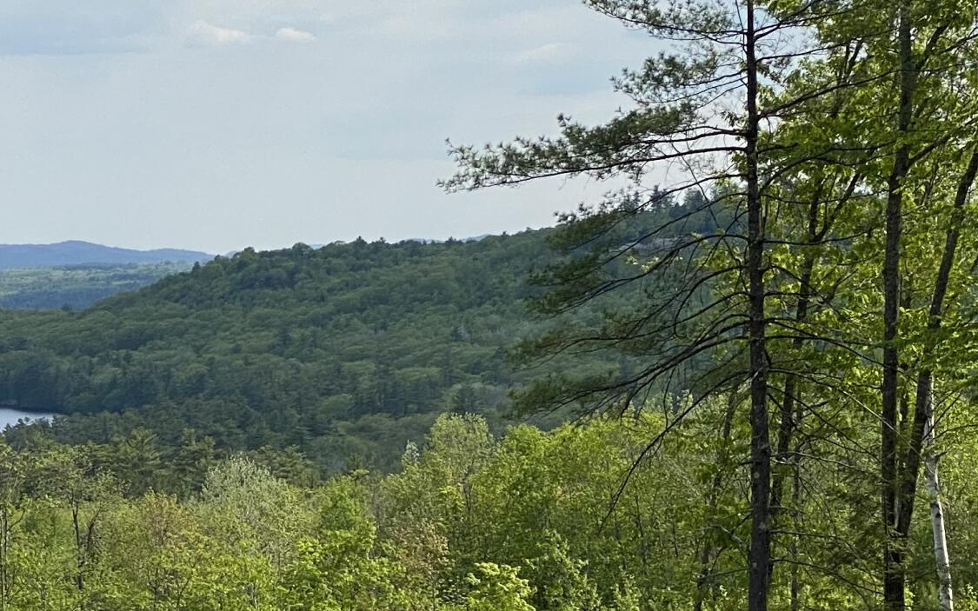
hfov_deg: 14.0
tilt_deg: -3.6
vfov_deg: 8.9
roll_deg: +0.6
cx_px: 17
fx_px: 3918
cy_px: 491
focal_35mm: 147
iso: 20
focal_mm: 6
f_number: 2
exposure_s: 1/1776
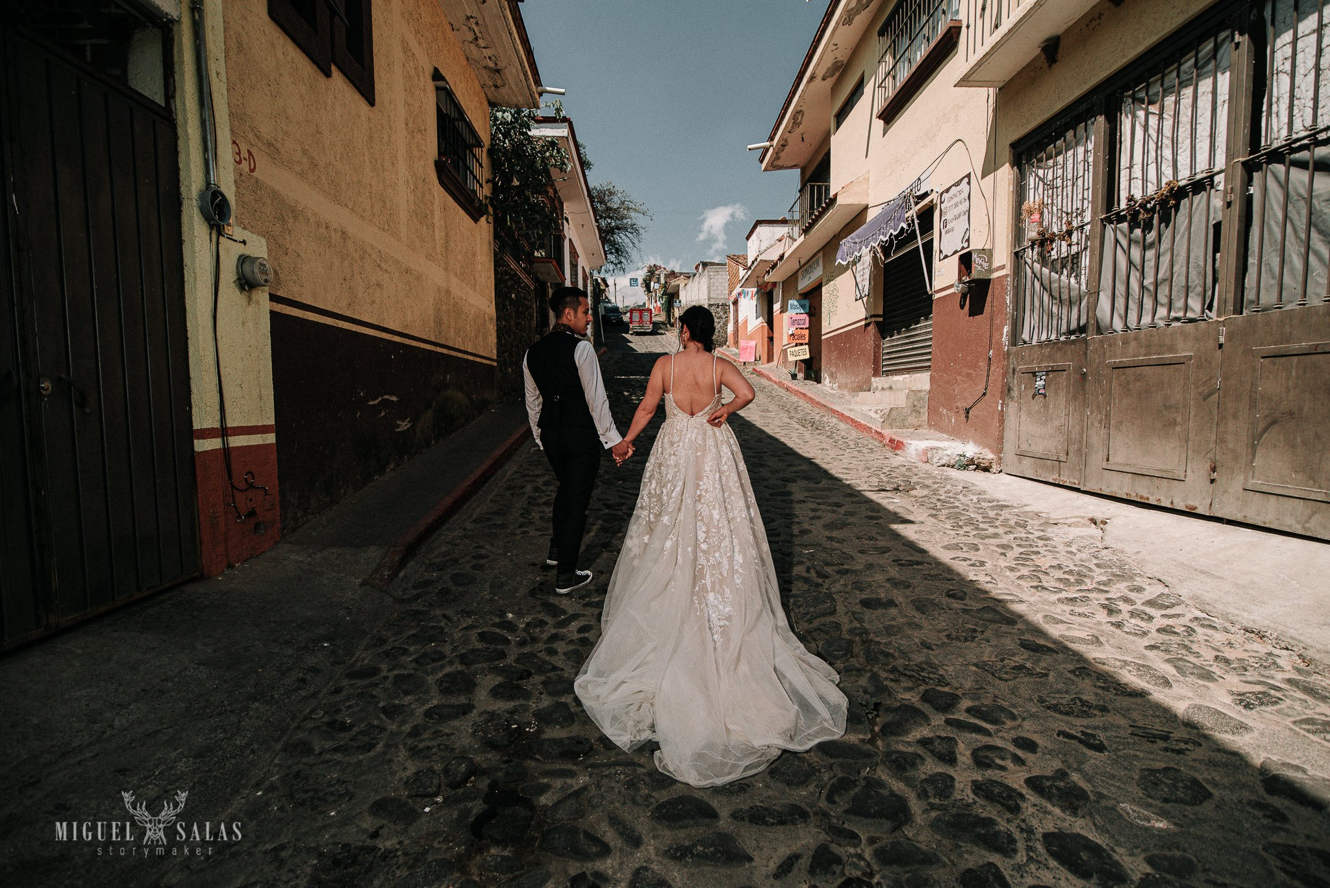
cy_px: 444
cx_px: 665
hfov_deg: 96.7
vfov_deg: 73.8
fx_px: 591
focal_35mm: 16
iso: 100
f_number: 3.2
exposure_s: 1/4000
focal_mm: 16
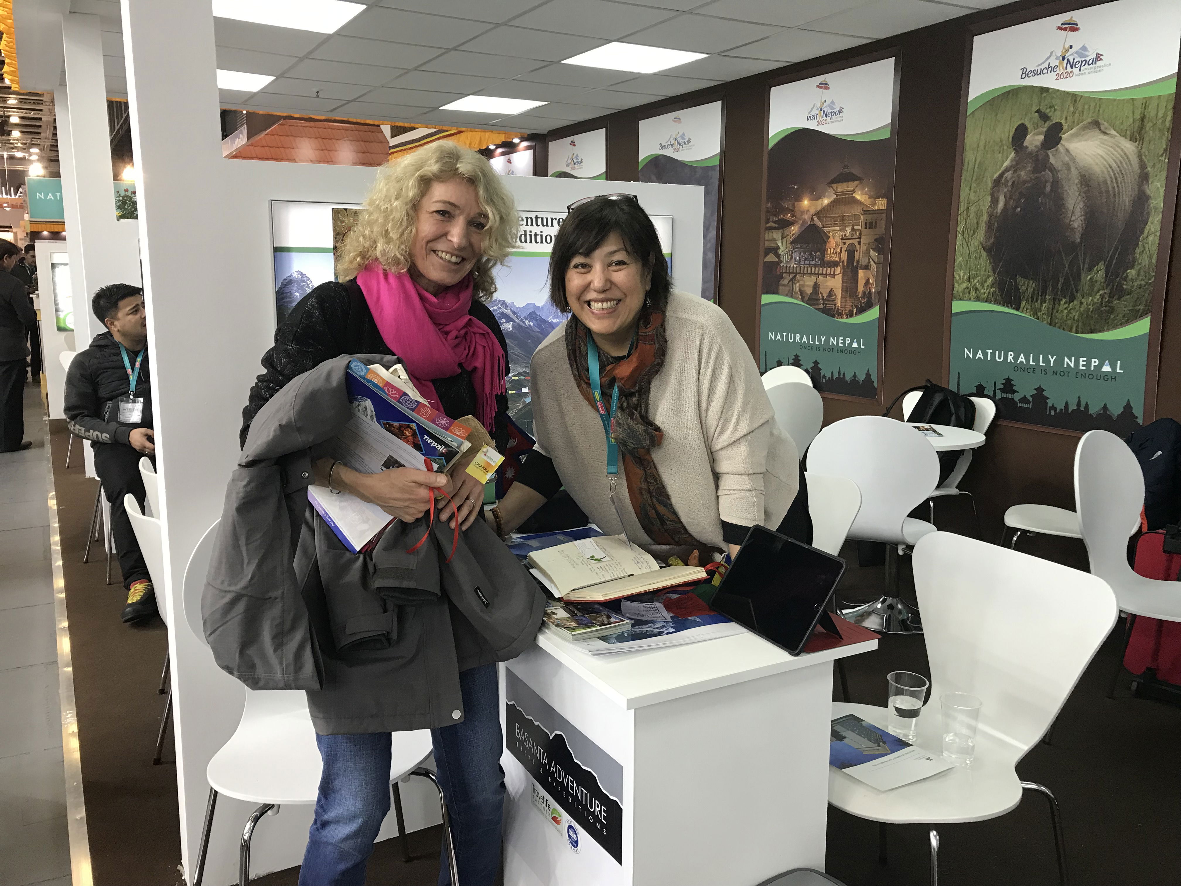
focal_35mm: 28
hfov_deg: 63.4
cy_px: 443
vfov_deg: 49.7
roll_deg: +0.4
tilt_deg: -9.2
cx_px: 590
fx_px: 955
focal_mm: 3.99
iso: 32
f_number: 1.8
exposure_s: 1/33
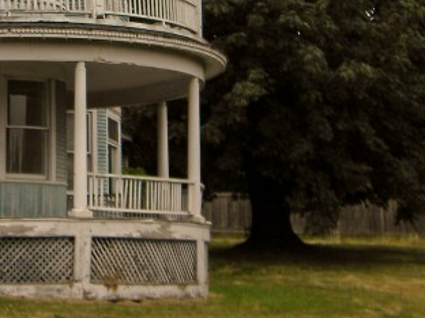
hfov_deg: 15.8
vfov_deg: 12.2
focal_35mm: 120
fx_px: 1473
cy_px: 4
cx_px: -90
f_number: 7.6
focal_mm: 7.3
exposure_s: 1/267
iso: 80
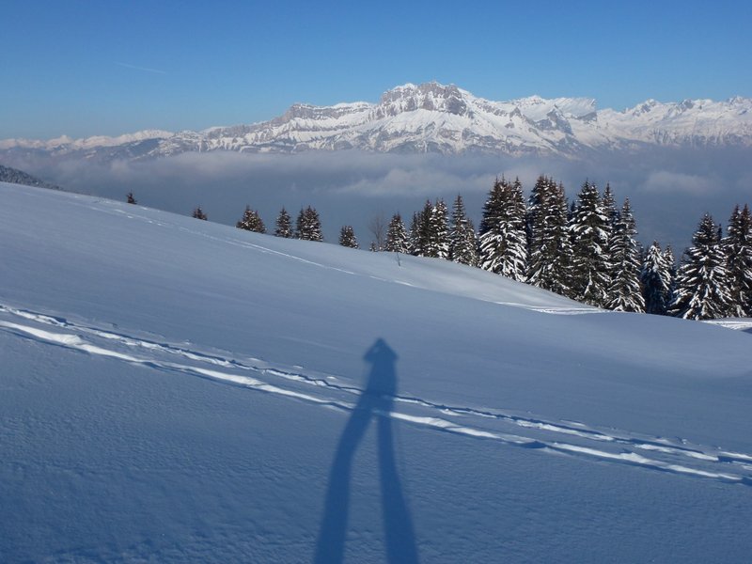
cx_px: 376
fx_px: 652
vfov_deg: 46.8
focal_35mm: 30
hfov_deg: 60.0
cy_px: 282
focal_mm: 5.4
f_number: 4
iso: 100
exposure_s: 1/1600
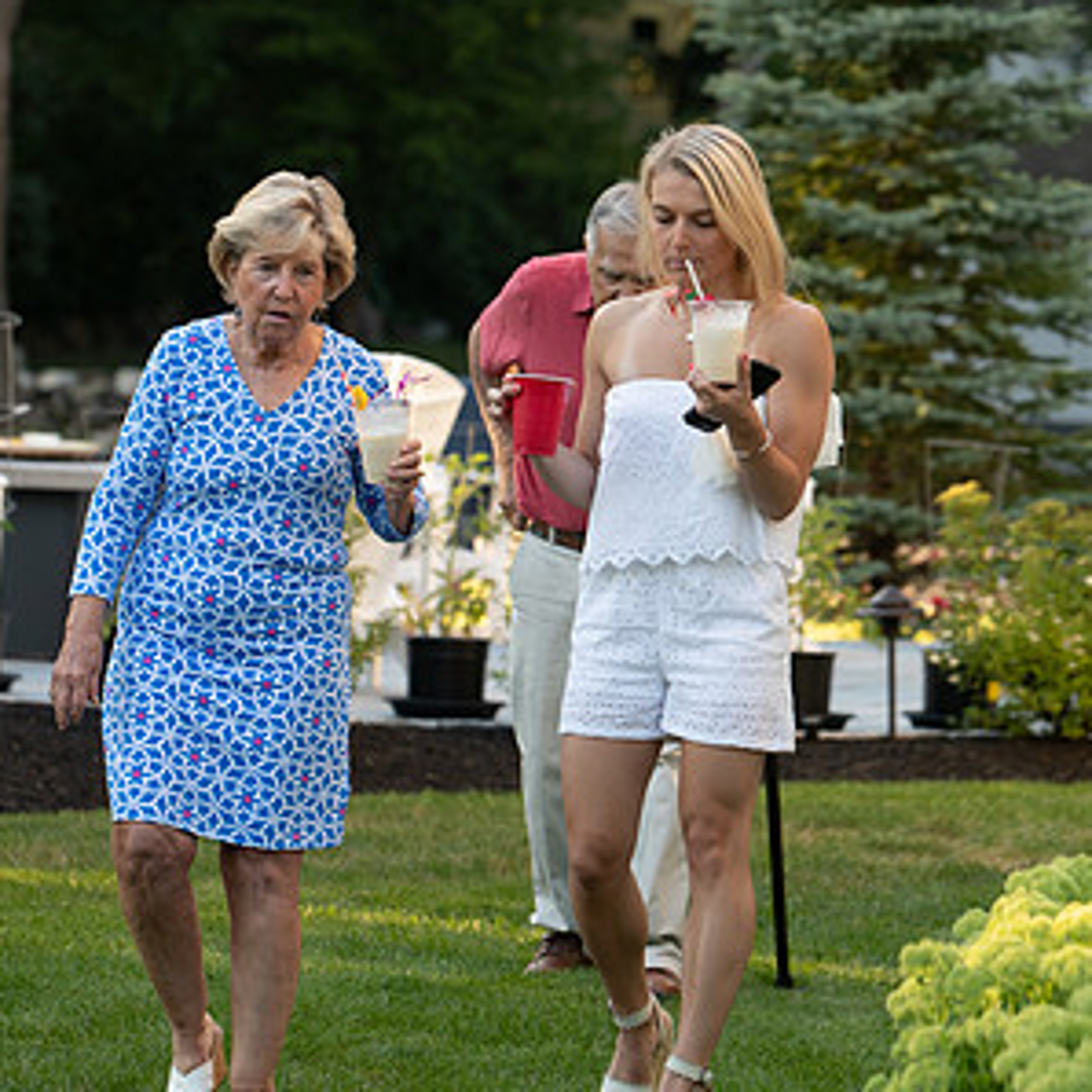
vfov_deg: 7.6
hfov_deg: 7.6
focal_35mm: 231
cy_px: 480
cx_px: 546
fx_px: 8244
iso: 400
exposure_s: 1/320
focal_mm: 120
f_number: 4
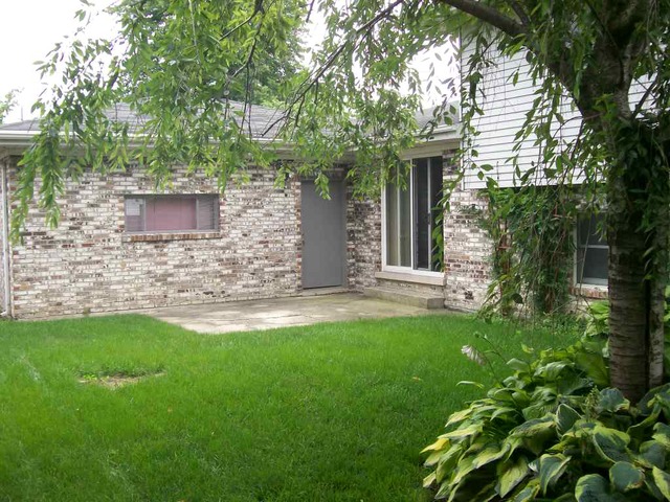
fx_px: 697
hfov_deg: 51.4
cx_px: 335
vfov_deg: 39.7
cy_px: 251
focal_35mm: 36
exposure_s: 1/267
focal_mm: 6
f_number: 2.7
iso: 80
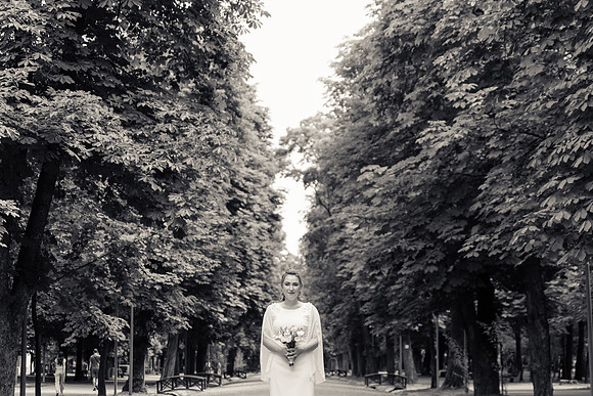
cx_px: 296
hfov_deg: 28.8
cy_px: 198
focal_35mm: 70
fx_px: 1153
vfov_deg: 19.5
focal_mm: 70
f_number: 2.8
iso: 160
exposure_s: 1/640
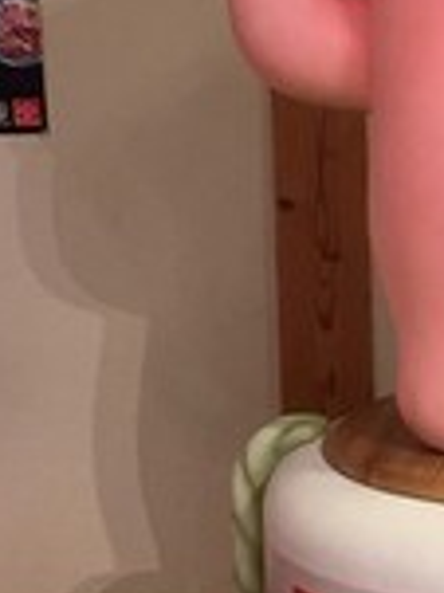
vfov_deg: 17.1
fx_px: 1970
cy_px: 220
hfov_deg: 12.3
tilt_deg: -6.2
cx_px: 644
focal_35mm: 115
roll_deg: +0.2
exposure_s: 1/30
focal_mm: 4.15
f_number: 2.2
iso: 50
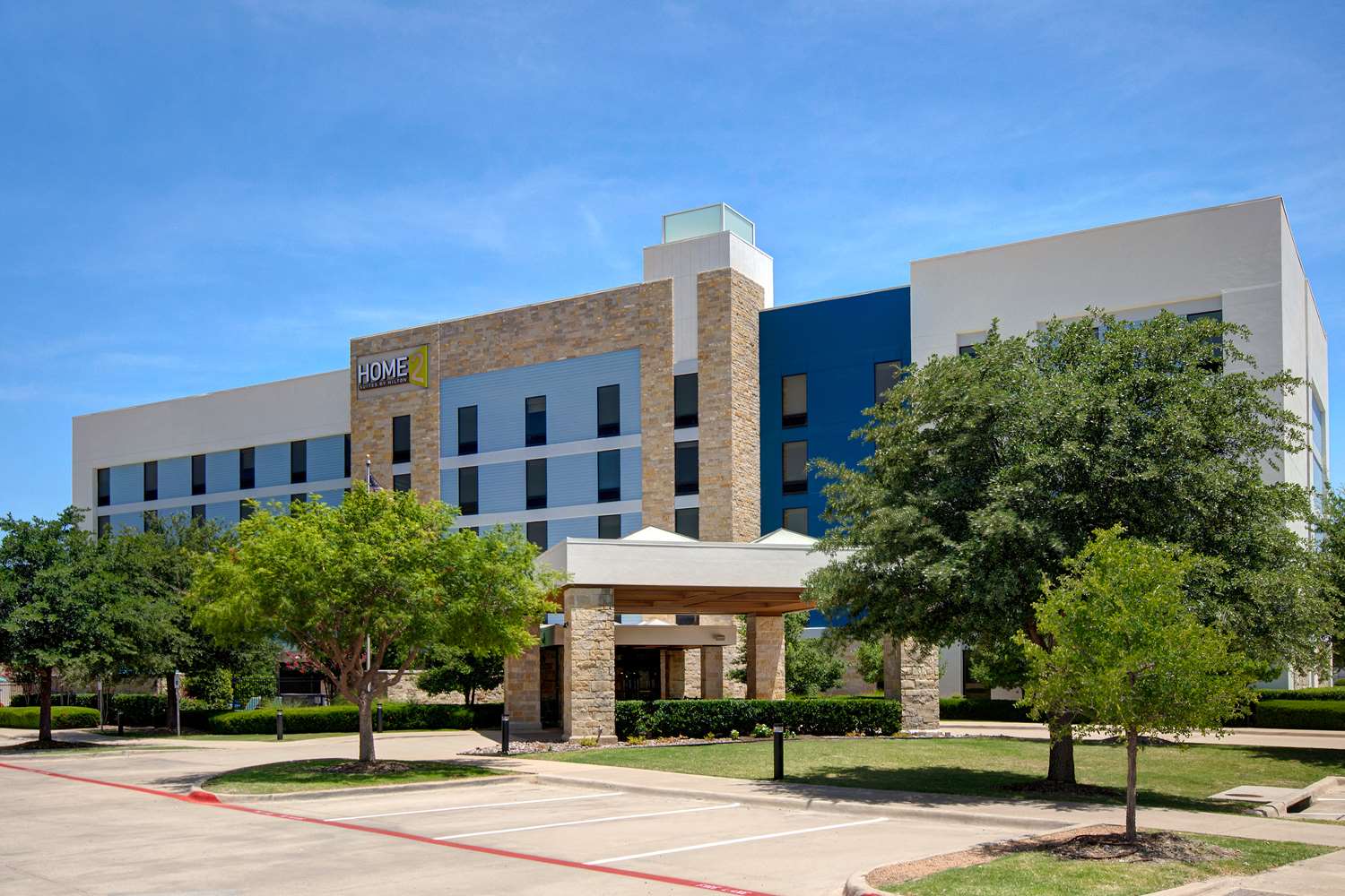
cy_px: 448
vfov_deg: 43.6
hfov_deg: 61.9
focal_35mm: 30
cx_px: 672
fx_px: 1121
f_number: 7.1
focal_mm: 20
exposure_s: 1/1600
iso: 250
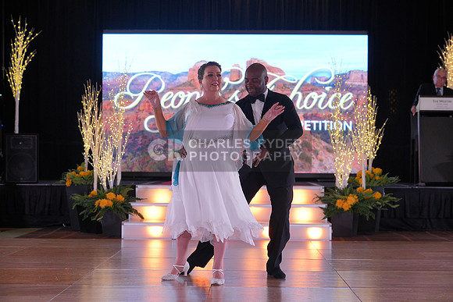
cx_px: 226
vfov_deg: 19.5
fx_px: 881
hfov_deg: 28.8
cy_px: 151
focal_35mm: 70
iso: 1250
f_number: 4
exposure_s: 1/400
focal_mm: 70
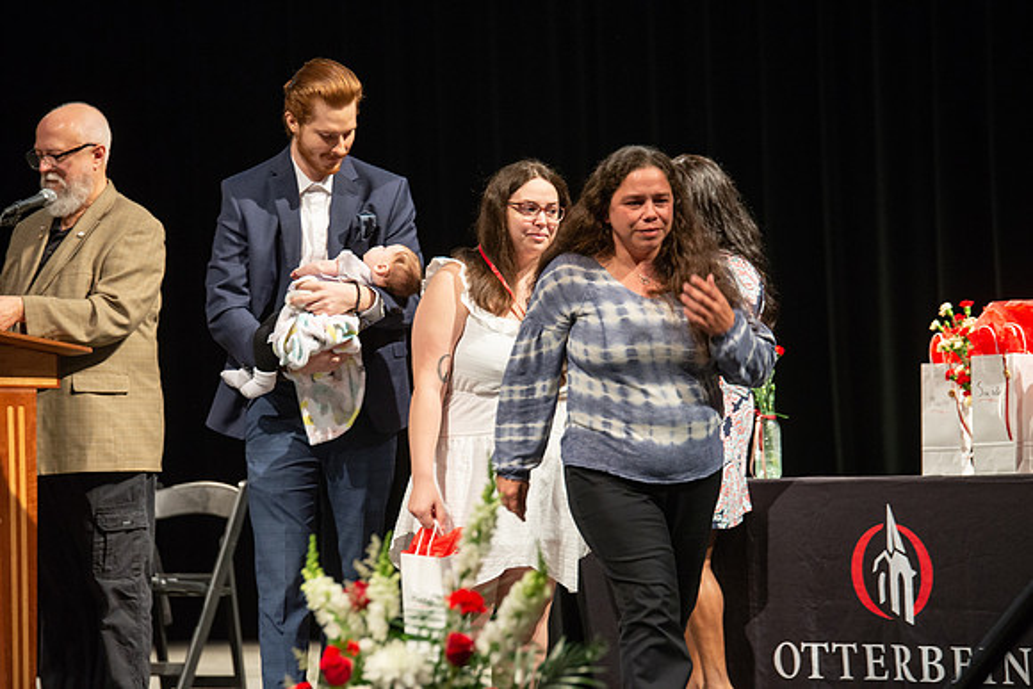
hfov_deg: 12.1
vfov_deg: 8.1
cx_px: 516
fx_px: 4879
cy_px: 344
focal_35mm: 170
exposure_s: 1/100
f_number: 4
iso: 1600
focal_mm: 170
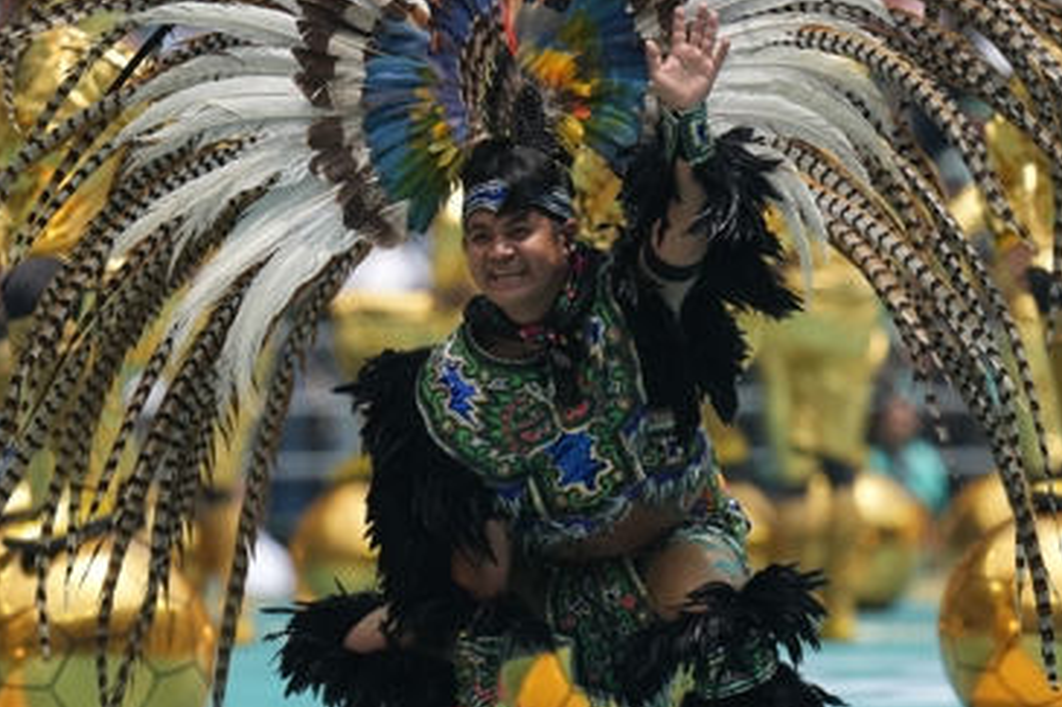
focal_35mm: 876
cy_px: 156
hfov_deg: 2.4
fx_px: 25829
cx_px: 567
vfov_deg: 1.6
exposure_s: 1/4000
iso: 640
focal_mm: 400
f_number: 5
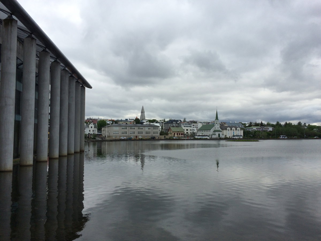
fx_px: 269
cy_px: 120
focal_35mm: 29
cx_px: 160
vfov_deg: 48.2
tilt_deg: +1.8
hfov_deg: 61.7
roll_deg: +1.4
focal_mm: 4.15
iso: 32
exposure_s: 1/1709
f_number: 2.2
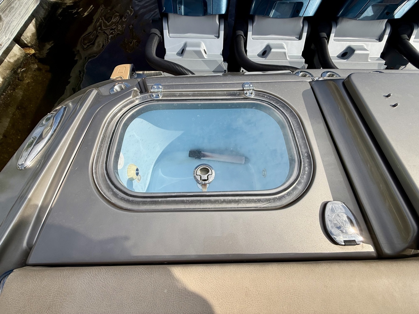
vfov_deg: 85.7
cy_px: 157
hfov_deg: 102.1
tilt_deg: -66.0
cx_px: 210
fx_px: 169
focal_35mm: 14
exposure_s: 1/3460
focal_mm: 2.22
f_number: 2.2
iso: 50
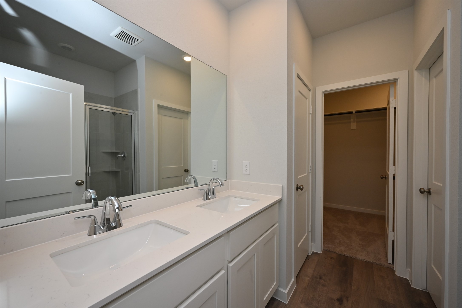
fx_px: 180
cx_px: 231
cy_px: 154
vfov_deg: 81.2
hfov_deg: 104.3
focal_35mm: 14
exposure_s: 1/80
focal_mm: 14
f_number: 13
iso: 800
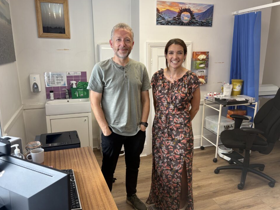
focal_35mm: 28
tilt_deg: -13.4
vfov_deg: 49.7
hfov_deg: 63.4
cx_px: 144
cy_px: 109
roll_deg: +0.6
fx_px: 226
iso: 64
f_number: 1.6
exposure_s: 1/100
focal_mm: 5.96
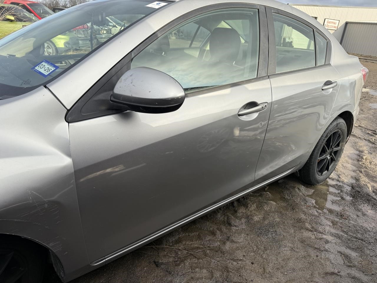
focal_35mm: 24
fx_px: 261
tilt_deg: -23.2
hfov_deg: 71.6
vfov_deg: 56.8
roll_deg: -5.2
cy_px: 142
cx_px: 188
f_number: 1.78
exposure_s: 1/1385
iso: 80
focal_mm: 6.76
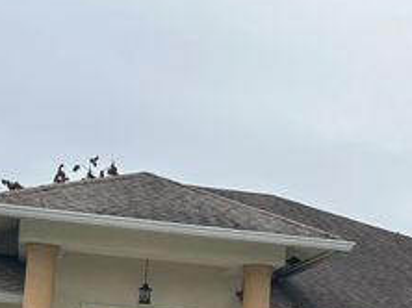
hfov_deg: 26.0
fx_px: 892
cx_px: 228
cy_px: 302
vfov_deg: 19.1
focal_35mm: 75
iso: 50
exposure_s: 1/5587
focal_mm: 5.7
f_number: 1.5
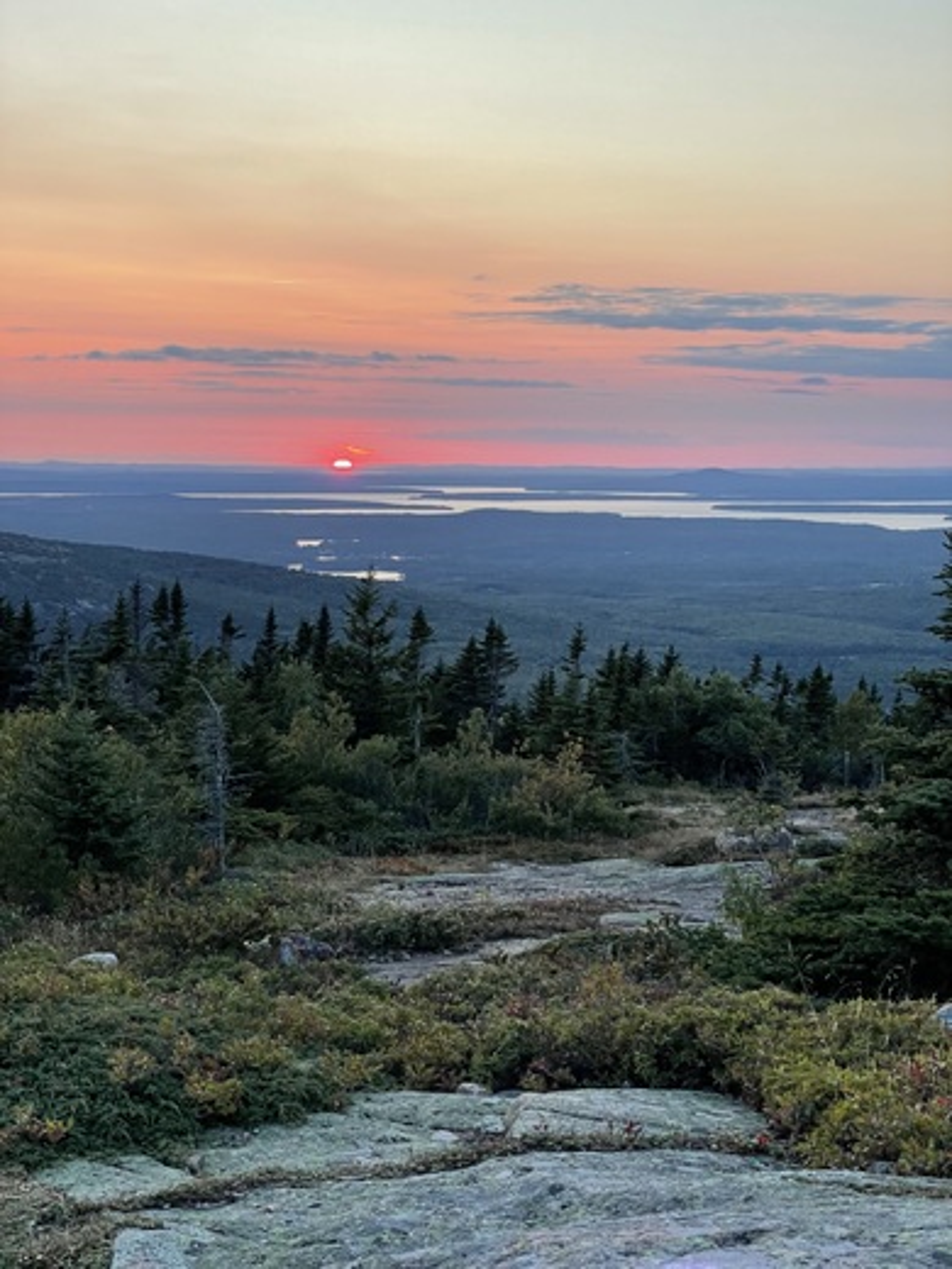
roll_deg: -0.6
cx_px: 476
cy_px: 634
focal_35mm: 52
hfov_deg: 28.0
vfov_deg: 36.8
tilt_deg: -5.0
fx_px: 1907
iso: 50
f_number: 2
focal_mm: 6
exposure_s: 1/99
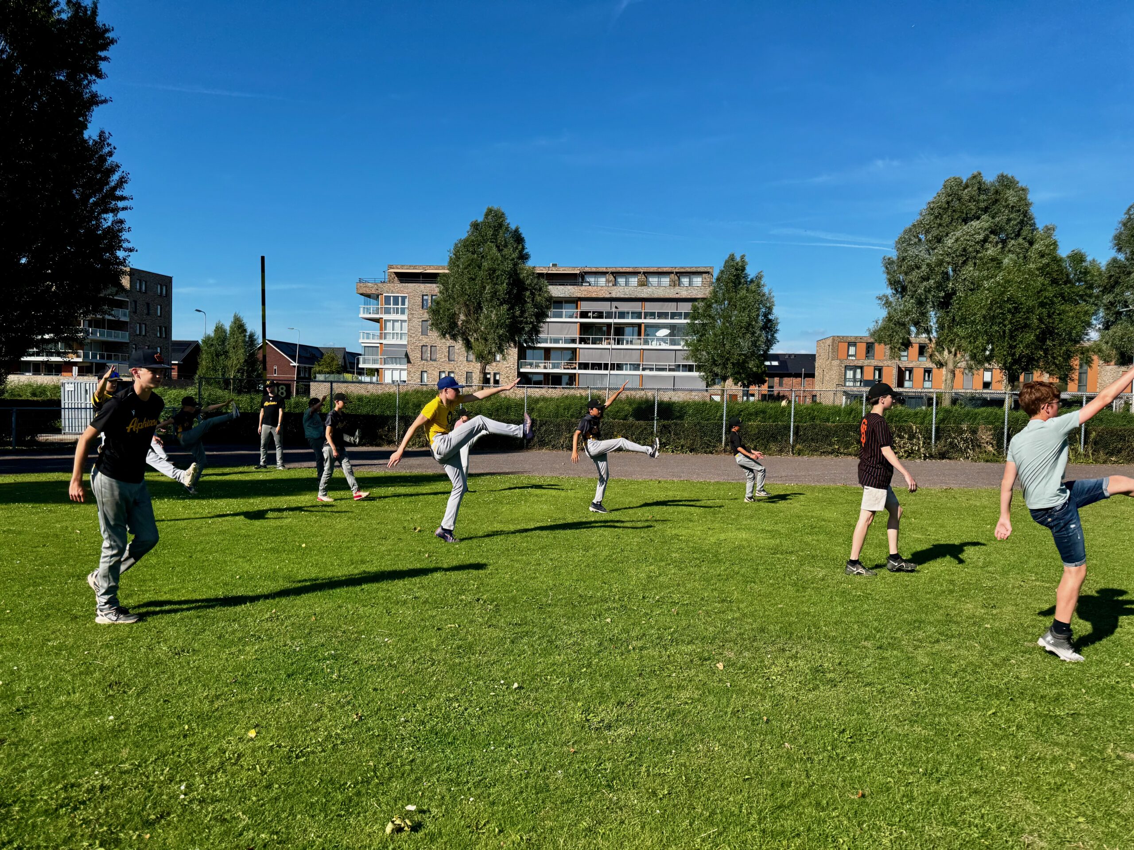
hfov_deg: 71.6
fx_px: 786
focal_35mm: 24
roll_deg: -1.4
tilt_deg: -0.6
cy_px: 425
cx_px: 567
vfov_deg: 56.8
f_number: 1.78
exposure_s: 1/4310
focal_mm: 6.76
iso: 80
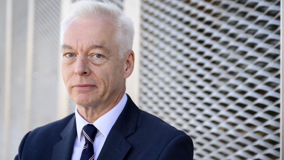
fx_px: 557
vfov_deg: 16.3
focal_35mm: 74
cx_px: 142
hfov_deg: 28.6
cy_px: 77
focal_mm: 70
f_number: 3.5
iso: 800
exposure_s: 1/1600
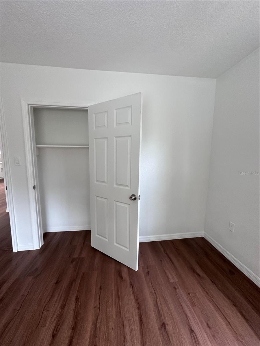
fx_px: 140
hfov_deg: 85.7
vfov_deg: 102.1
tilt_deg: -7.8
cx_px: 130
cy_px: 173
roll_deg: -1.3
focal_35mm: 14
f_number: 2.2
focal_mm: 2.22
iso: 320
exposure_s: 1/99
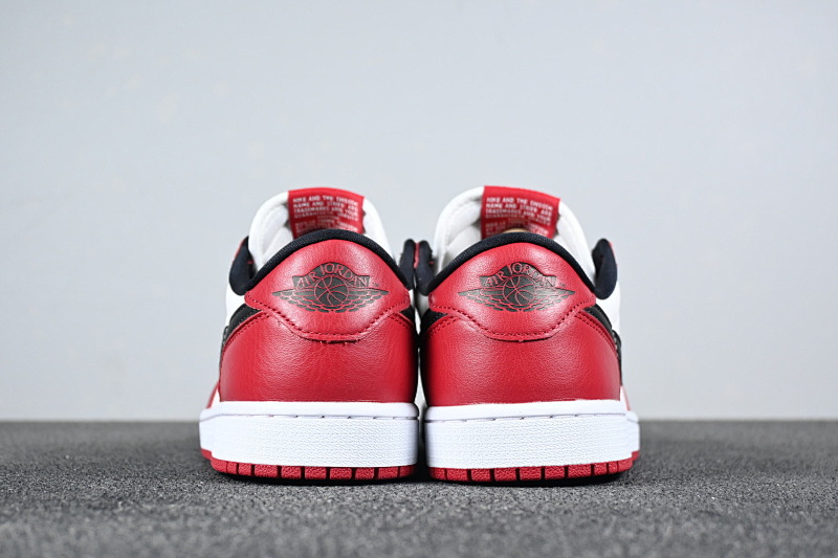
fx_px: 1292
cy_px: 279
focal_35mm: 56
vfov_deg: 24.4
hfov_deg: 35.9
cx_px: 419
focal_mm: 37
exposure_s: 1/125
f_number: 5.3
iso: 800
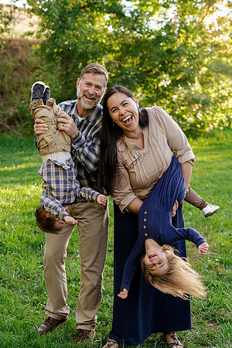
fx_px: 783
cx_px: 116
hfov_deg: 16.9
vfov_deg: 25.1
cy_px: 174
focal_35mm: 81
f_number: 5.6
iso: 640
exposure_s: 1/200
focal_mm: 81
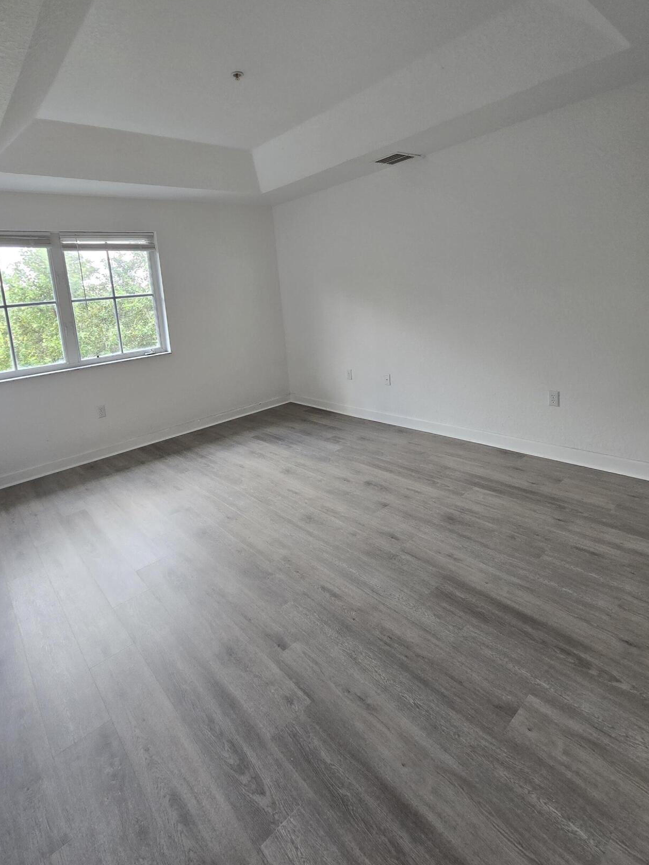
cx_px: 286
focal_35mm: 16
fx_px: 400
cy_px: 354
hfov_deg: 77.8
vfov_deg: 93.5
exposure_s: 1/60
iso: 64
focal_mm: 2.2
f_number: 2.2
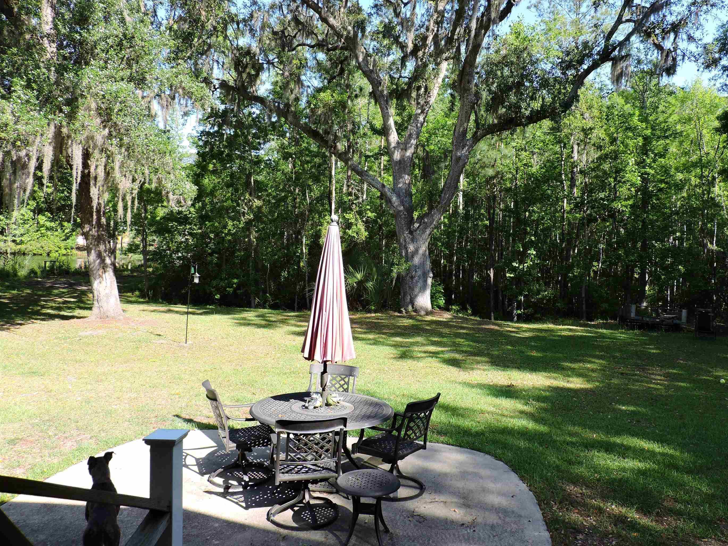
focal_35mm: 27
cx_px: 409
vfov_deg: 51.3
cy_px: 247
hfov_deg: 65.1
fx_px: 568
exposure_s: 1/320
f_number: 3
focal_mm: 4.3
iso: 100
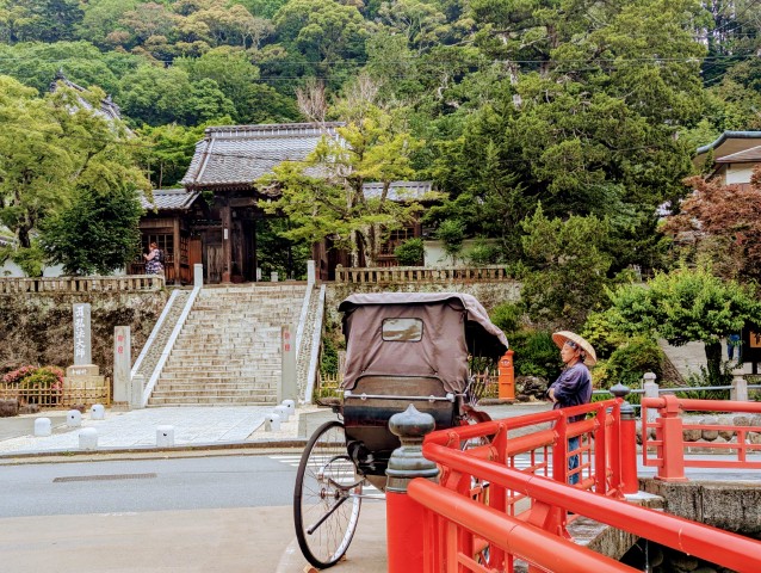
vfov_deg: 30.3
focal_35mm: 48
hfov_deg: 39.6
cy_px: 286
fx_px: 1056
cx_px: 380
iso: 41
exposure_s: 1/883
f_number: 1.85
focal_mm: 6.81
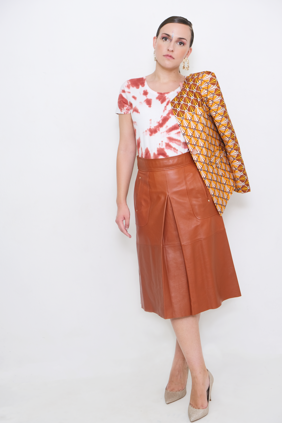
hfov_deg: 28.6
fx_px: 552
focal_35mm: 47
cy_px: 212
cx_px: 141
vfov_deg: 41.9
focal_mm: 31.5
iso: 200
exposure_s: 1/180
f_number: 4.5
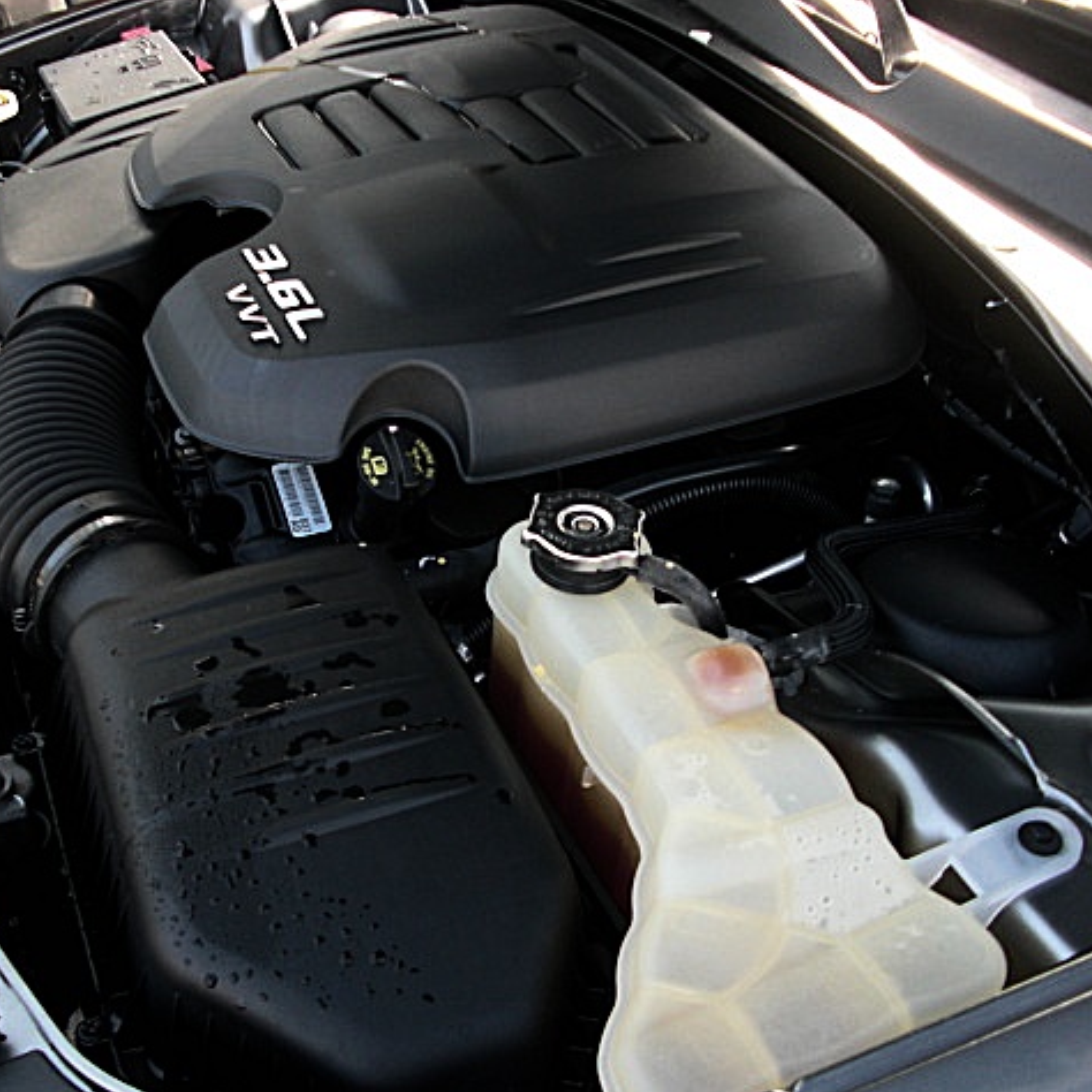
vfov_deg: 39.2
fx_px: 1535
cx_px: 449
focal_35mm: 43
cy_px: 546
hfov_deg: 39.0
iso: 100
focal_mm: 6.3
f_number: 2.8
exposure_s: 1/125
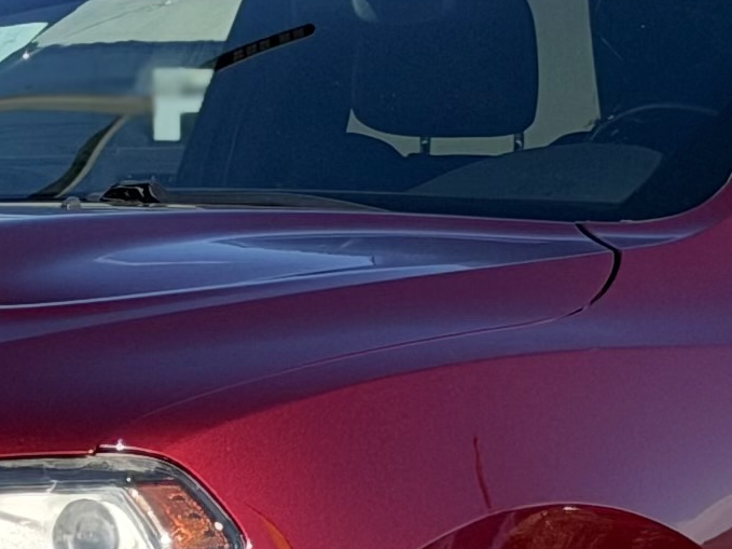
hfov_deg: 7.0
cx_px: 402
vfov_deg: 5.2
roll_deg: +0.4
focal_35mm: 285
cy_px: 341
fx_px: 6026
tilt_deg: +0.2
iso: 64
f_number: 1.78
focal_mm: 6.76
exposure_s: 1/2865
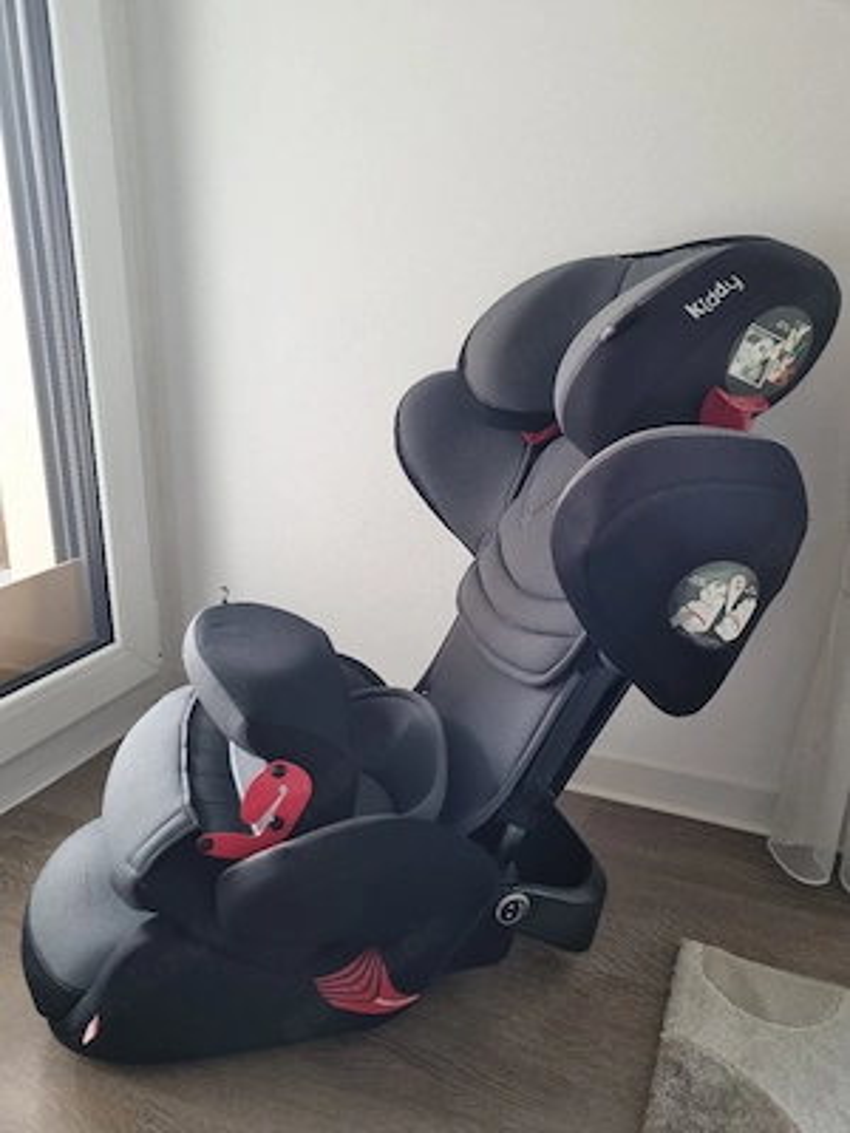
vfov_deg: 67.3
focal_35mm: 26
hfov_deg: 53.1
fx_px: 851
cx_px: 425
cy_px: 566
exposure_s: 1/100
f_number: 1.8
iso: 125
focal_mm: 5.4
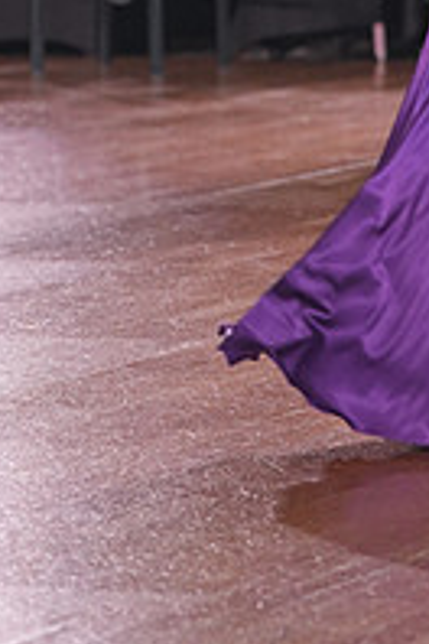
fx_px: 5380
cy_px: -179
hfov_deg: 4.5
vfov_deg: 6.8
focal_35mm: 301
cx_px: 577
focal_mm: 103
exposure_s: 1/500
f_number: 4
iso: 1600
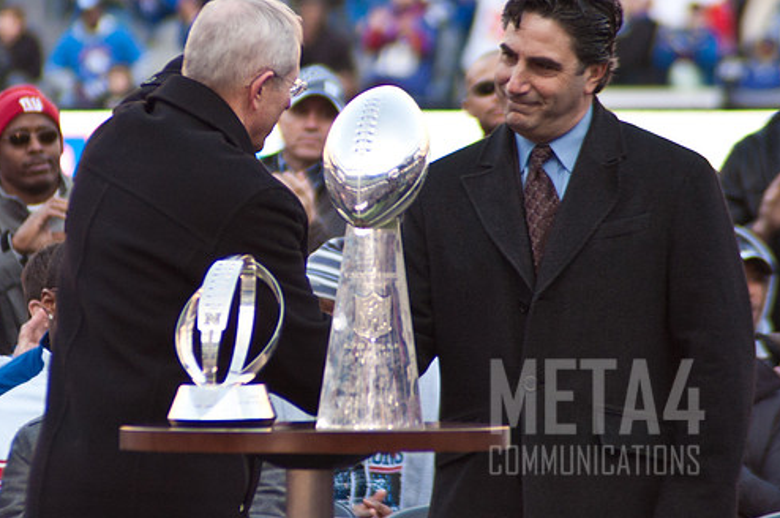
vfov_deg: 2.9
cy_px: 255
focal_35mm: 475
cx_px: 239
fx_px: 10278
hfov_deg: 4.3
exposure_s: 1/200
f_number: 5
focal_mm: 220
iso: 320
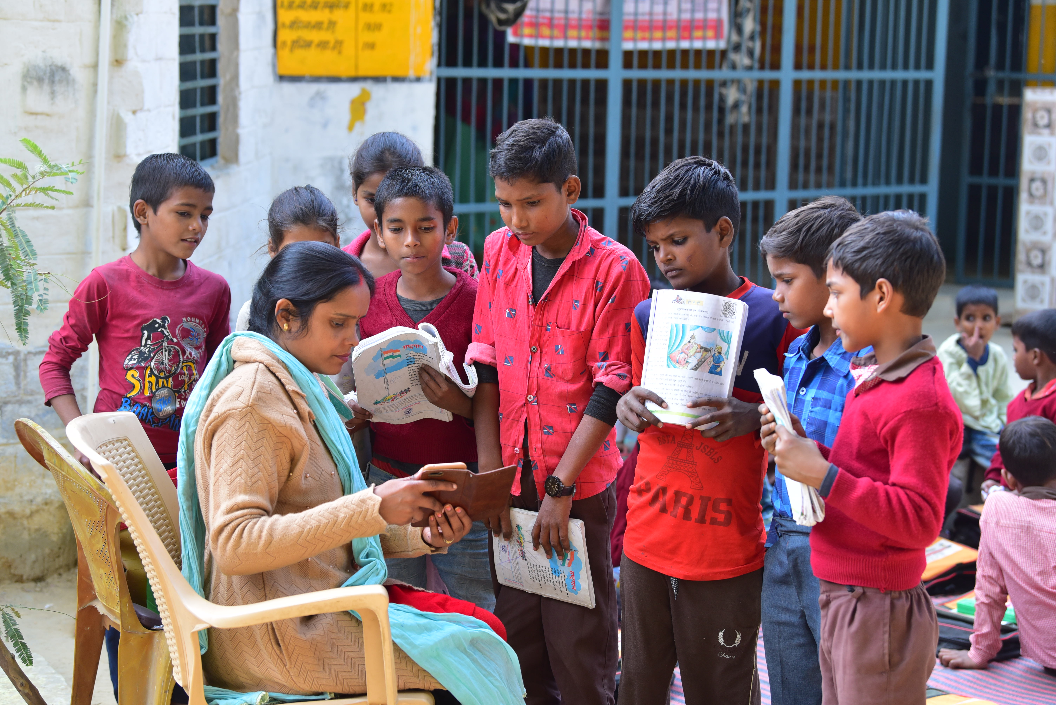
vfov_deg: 17.1
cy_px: 352
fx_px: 2347
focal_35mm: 80
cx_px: 528
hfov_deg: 25.4
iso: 500
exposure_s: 1/400
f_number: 4
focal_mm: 80
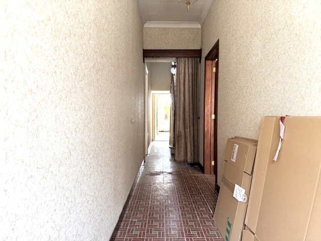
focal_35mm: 24
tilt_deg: -1.5
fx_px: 223
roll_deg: -0.2
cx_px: 160
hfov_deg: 71.6
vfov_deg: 56.8
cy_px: 120
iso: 200
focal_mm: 6.76
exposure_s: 1/119
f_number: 1.78
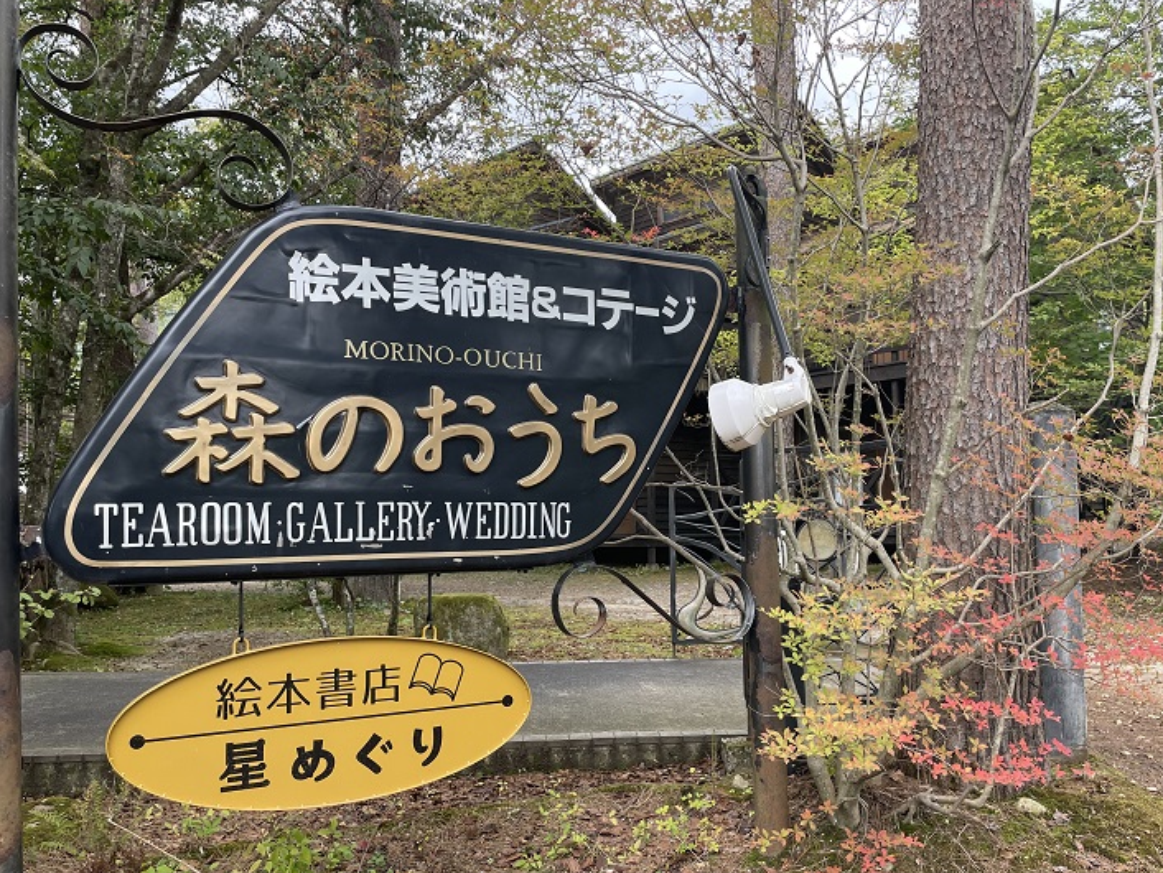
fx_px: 1008
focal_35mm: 30
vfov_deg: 46.7
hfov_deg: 59.7
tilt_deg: +2.2
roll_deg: +0.0
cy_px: 497
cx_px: 658
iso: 32
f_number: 1.6
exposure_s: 1/310
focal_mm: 4.2
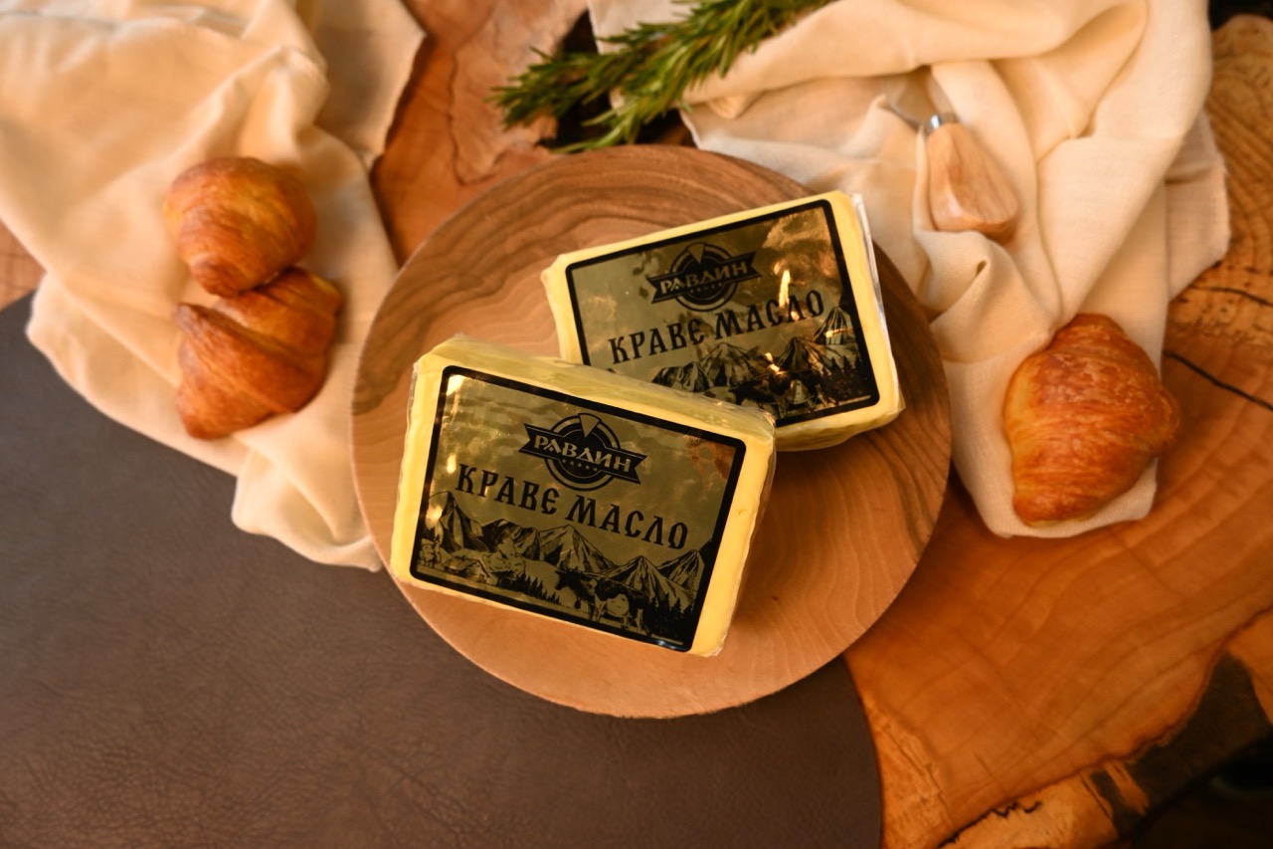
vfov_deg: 53.1
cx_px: 636
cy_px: 424
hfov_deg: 73.8
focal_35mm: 24
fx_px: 848
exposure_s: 1/25
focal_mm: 16
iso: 220
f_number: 4.5
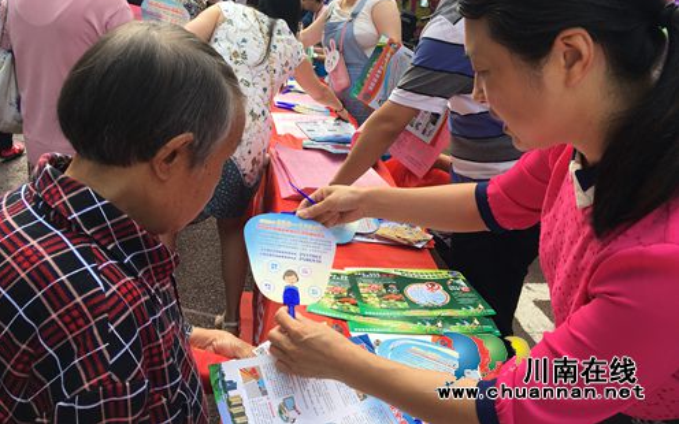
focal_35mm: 31
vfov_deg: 40.4
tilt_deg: -17.8
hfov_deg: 61.2
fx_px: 574
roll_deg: -3.5
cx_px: 338
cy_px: 169
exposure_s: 1/364
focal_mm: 4.15
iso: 25
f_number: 2.2
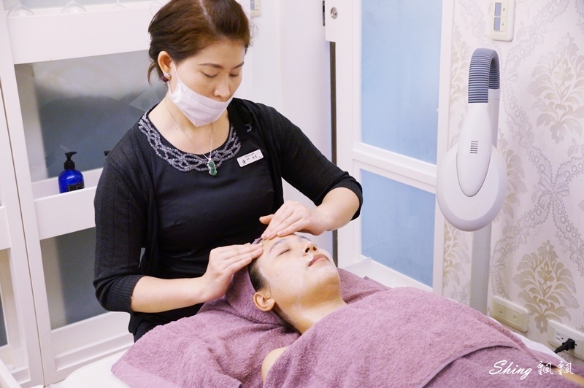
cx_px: 292
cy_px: 194
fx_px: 851
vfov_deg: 25.7
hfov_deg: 37.9
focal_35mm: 52
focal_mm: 35
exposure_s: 1/60
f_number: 4.5
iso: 1600
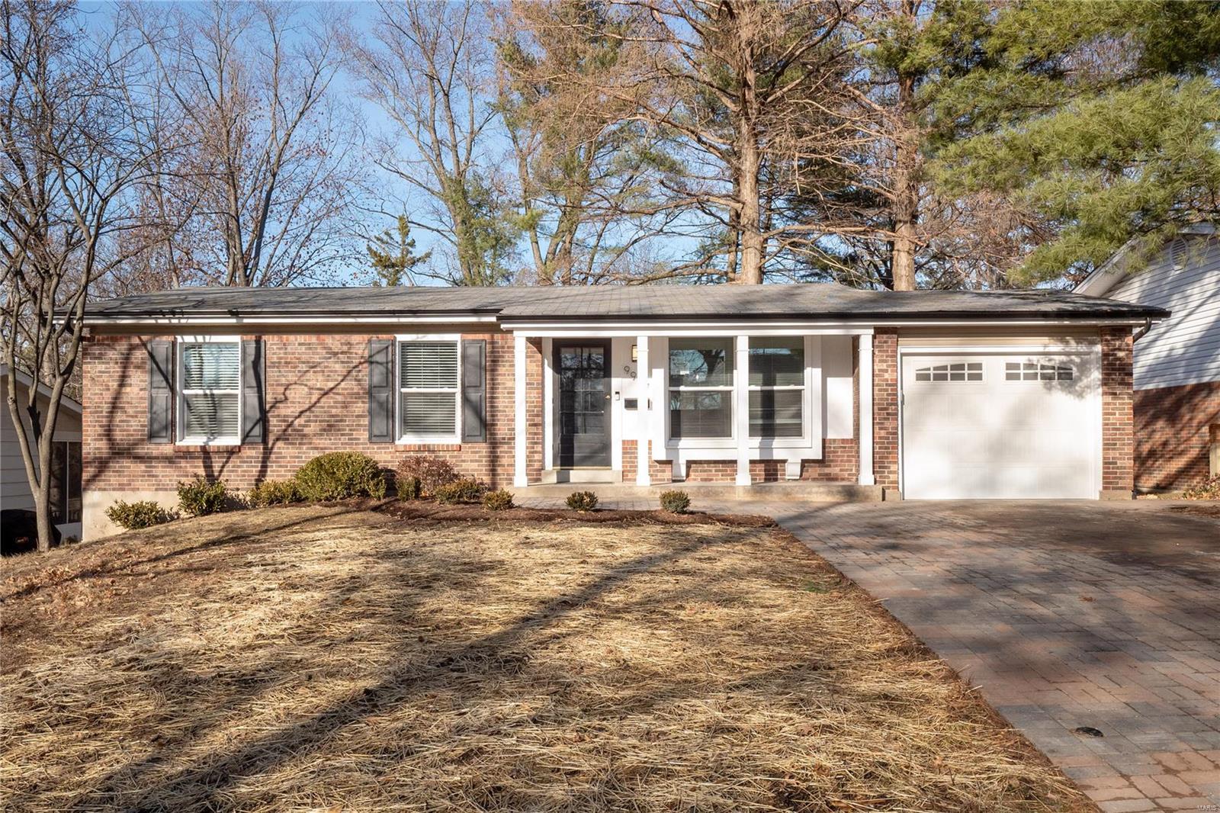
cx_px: 610
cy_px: 406
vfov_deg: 46.4
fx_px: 949
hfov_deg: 65.5
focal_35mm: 28
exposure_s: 1/500
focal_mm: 14
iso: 400
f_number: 8
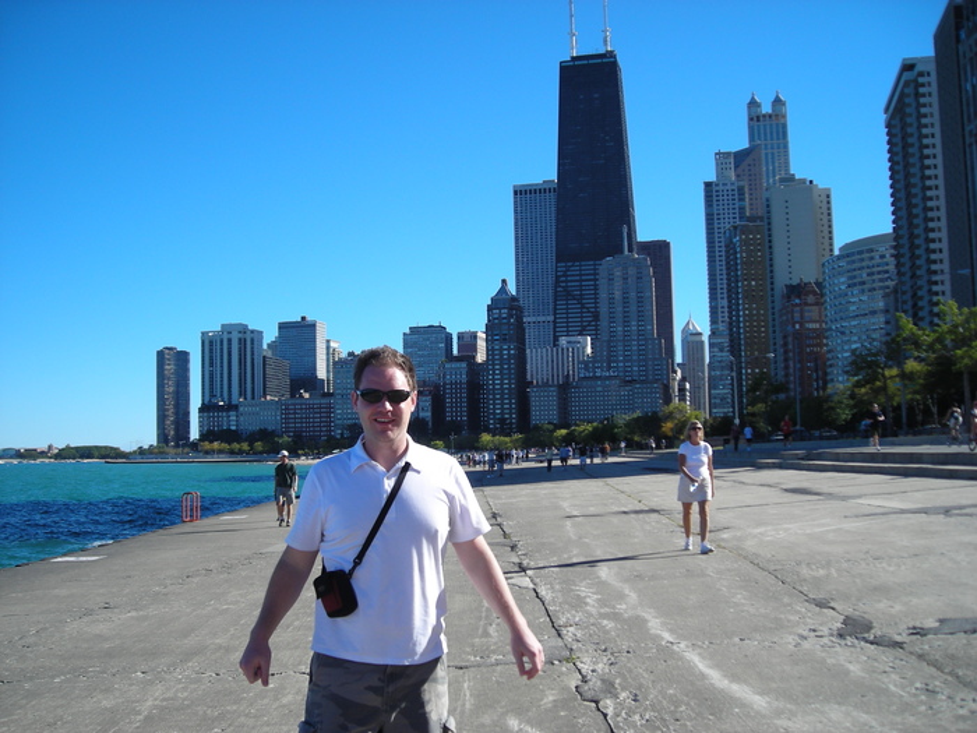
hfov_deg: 49.0
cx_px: 488
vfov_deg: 37.7
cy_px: 366
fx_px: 1073
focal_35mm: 38
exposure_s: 1/164
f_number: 6.4
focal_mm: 6.3
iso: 50
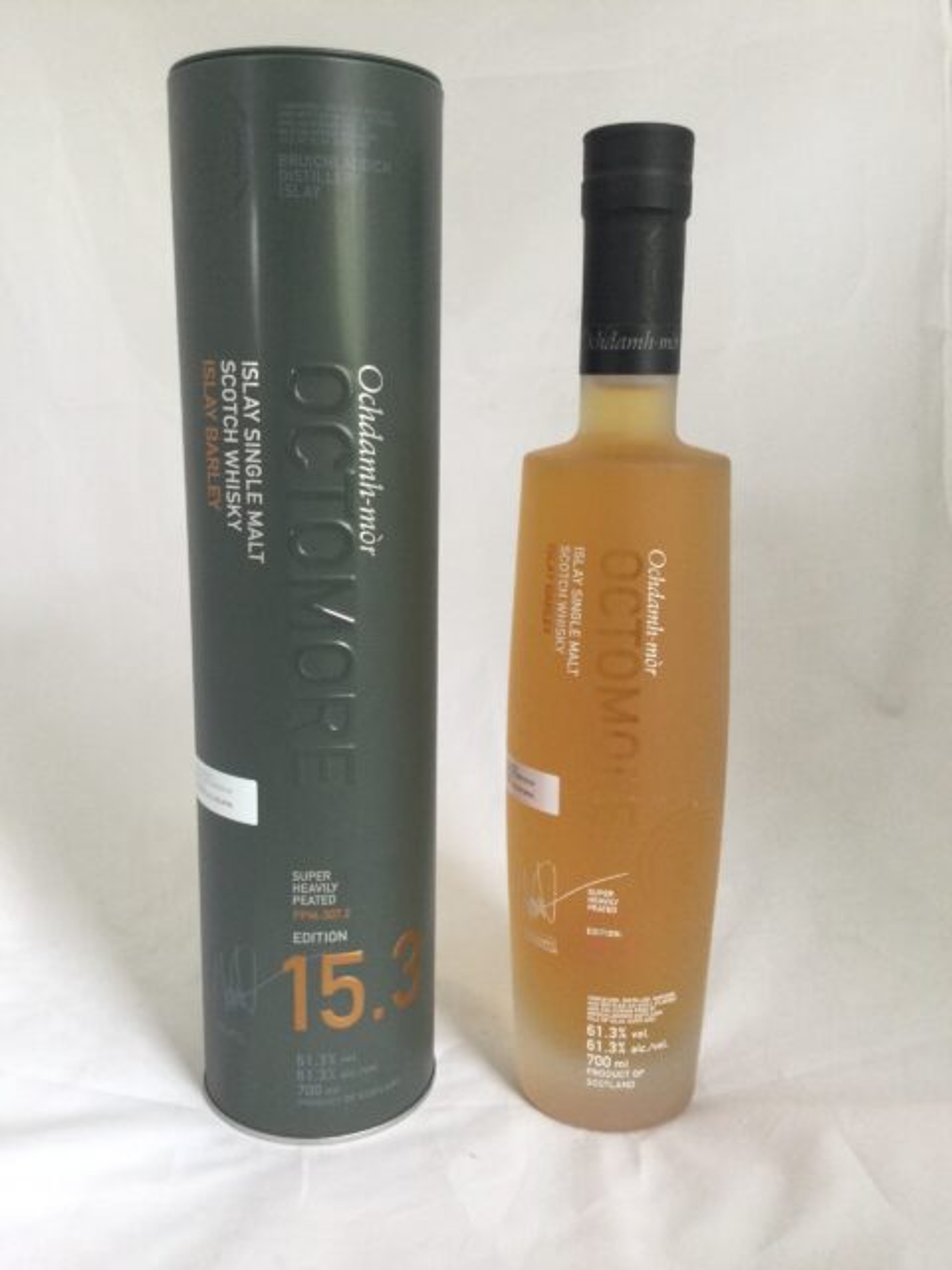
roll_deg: +0.4
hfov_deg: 45.4
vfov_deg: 58.4
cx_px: 476
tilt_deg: -12.6
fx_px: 1137
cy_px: 635
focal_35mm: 31
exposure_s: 1/33
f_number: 2.4
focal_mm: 3.3
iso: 80
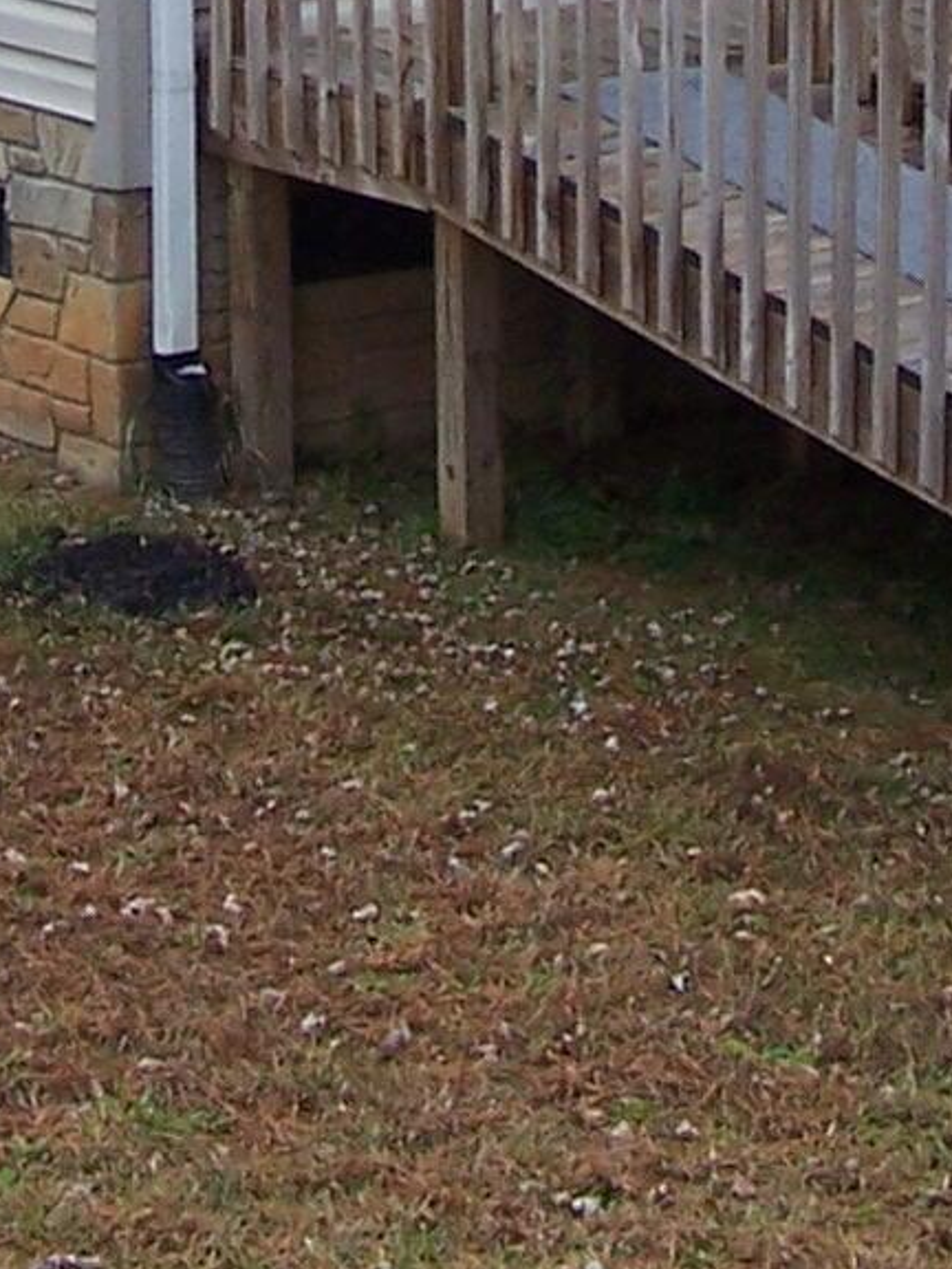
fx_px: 6234
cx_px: 381
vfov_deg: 11.1
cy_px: -791
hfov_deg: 8.7
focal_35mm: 170
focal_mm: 6.3
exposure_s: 1/350
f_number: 2.8
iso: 80
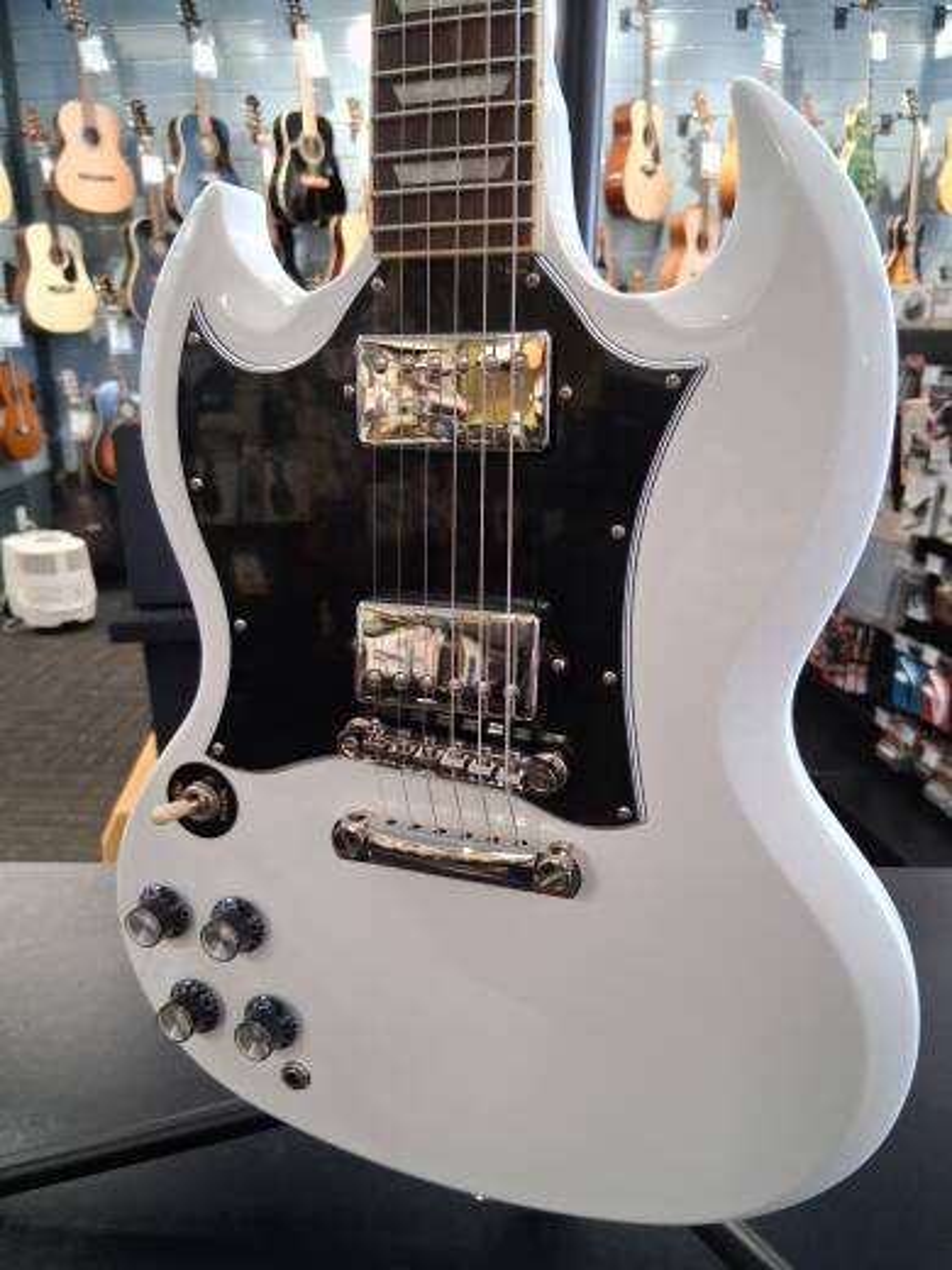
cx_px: 476
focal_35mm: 26
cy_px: 635
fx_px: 953
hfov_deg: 53.1
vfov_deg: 67.3
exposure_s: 1/120
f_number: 1.8
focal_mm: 3.98
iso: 400
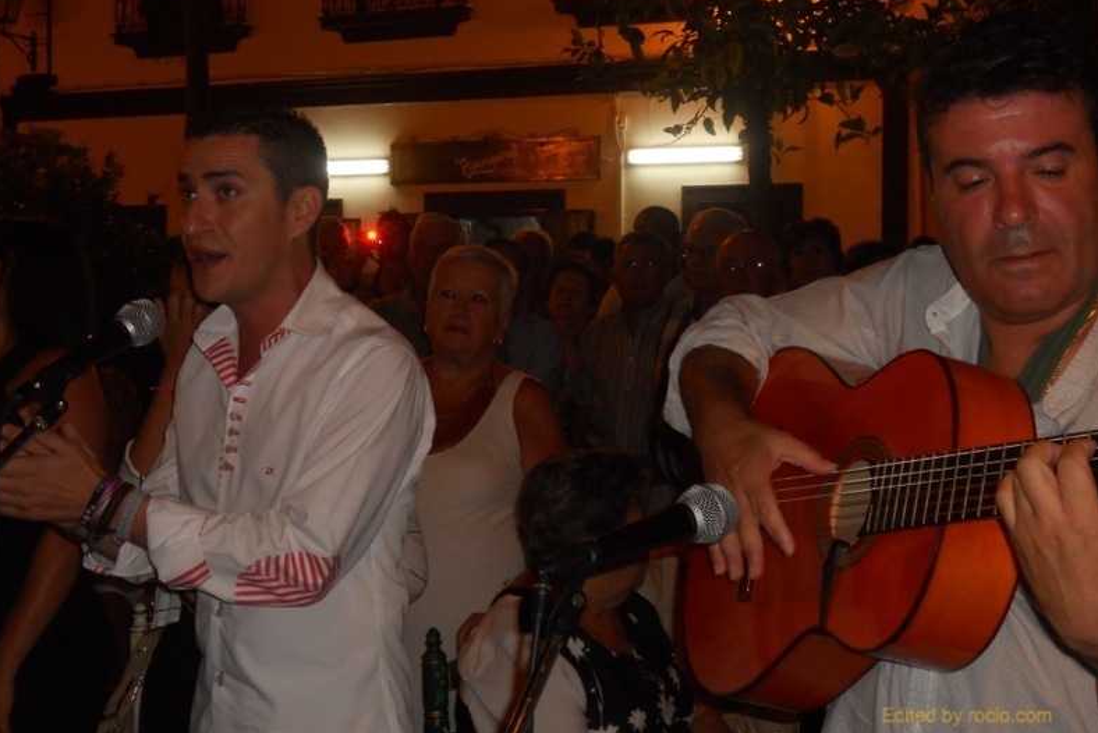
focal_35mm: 57
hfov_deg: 35.0
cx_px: 549
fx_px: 1739
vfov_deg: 23.8
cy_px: 351
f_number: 4.8
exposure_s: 1/30
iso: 200
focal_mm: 9.8
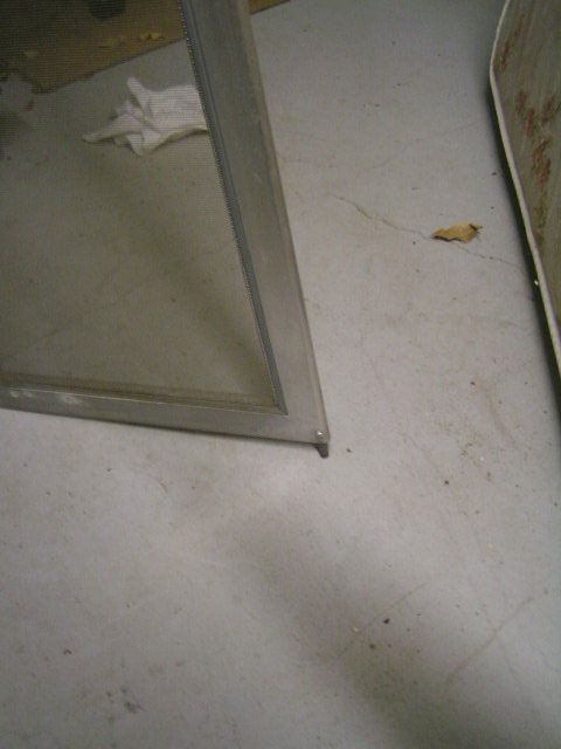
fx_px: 821
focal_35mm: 38
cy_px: 374
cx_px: 280
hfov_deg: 37.7
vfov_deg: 49.0
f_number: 2.8
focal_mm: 5.8
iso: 200
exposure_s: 1/15
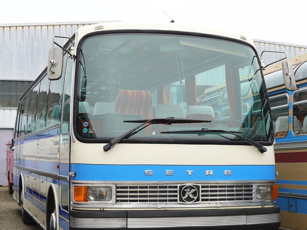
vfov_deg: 21.9
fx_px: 594
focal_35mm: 67
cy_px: 139
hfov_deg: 29.0
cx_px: 158
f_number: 6.3
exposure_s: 1/80
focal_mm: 34
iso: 100
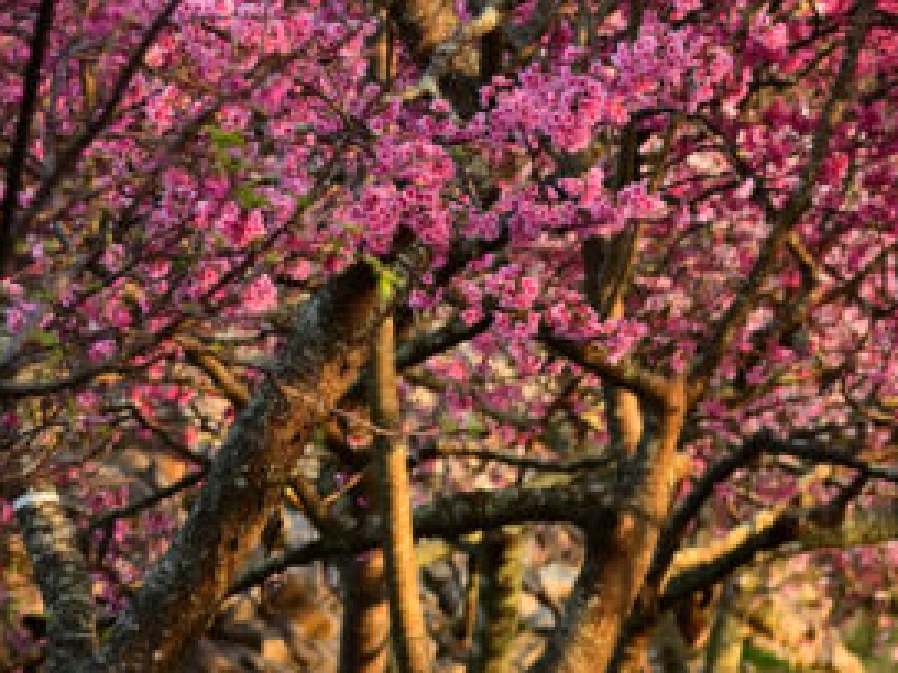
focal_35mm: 253
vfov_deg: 5.8
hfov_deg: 7.7
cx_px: 1423
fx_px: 6563
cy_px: -162
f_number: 4
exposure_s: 1/640
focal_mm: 70
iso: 320
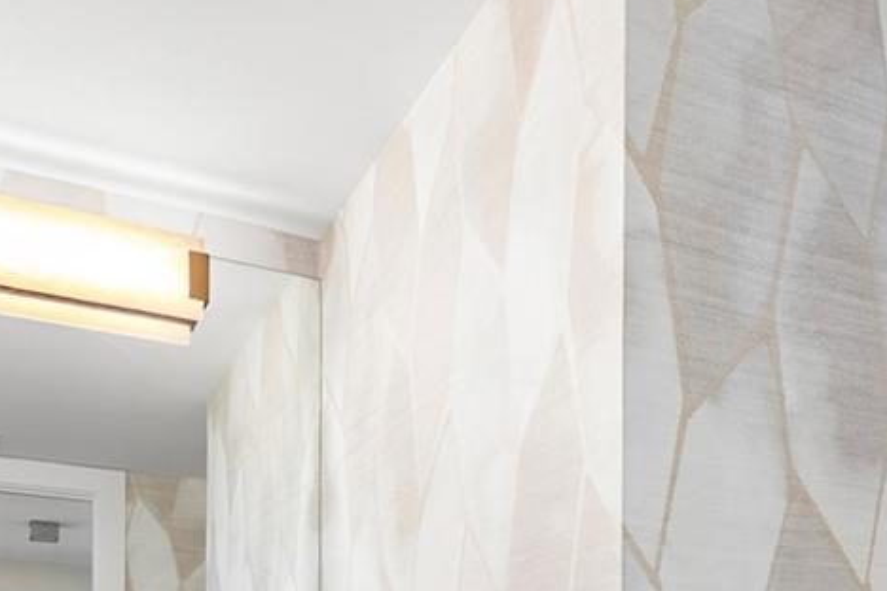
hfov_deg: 47.4
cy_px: 798
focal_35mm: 41
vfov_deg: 26.7
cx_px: 464
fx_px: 1010
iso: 400
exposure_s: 1/10
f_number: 8
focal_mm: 12
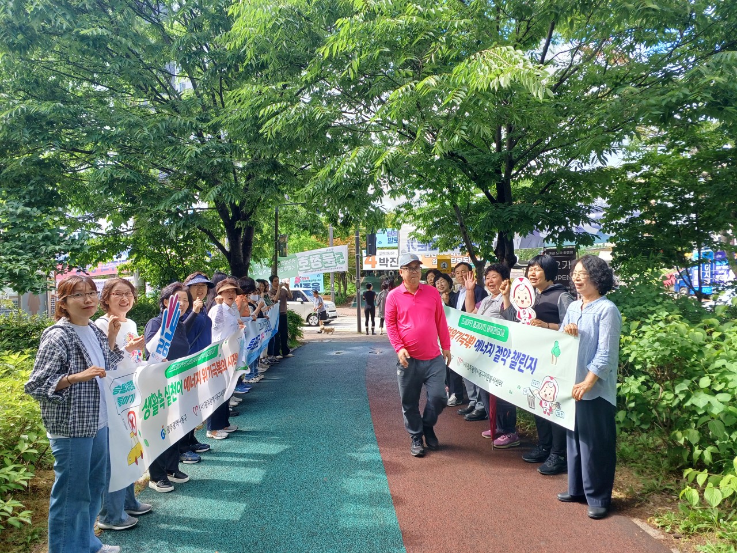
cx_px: 368
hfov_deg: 73.9
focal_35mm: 23
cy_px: 276
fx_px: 490
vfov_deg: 58.9
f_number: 1.8
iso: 25
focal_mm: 5.06
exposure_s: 1/120
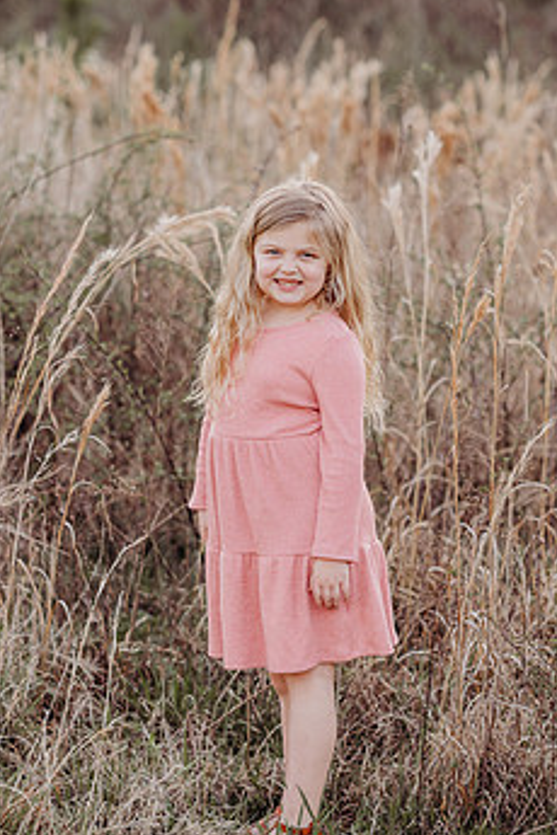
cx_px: 262
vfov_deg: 18.4
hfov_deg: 12.3
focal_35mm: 111
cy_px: 402
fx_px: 2576
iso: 160
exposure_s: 1/320
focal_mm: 85
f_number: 2.5
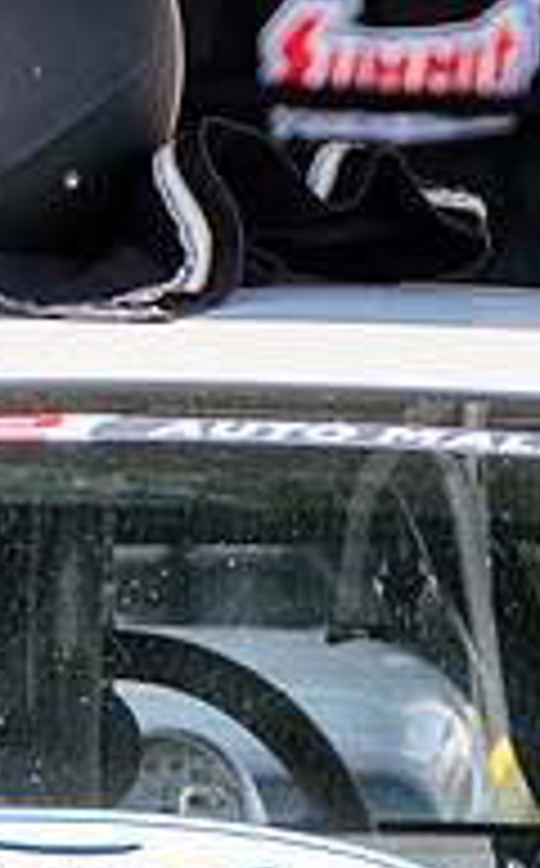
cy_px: 434
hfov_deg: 2.6
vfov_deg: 4.2
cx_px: 114
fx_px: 11983
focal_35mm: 507
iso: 250
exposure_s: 1/200
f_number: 6.3
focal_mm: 105
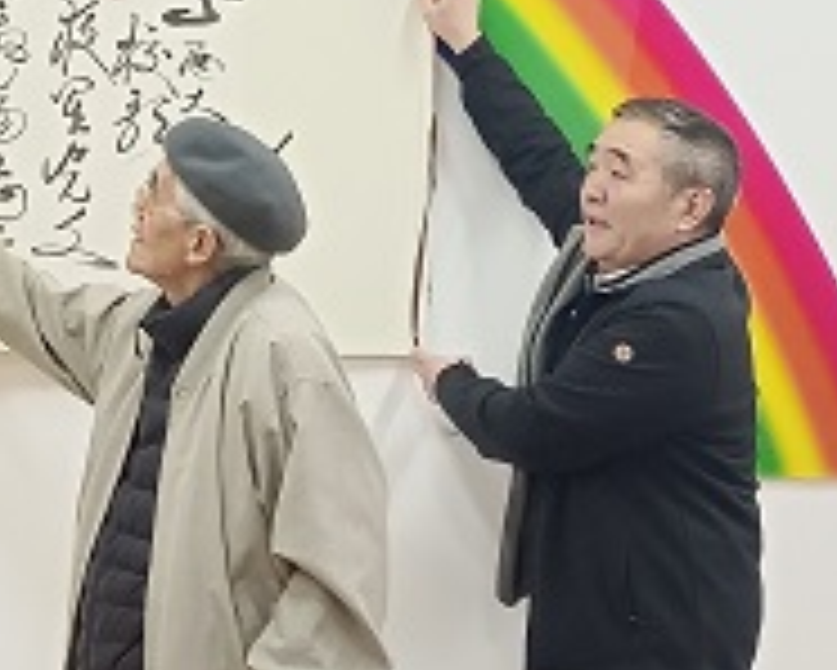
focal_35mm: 114
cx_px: -531
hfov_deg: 15.2
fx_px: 2825
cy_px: 101
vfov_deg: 13.4
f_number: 1.79
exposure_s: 1/50
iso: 1042
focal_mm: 4.71
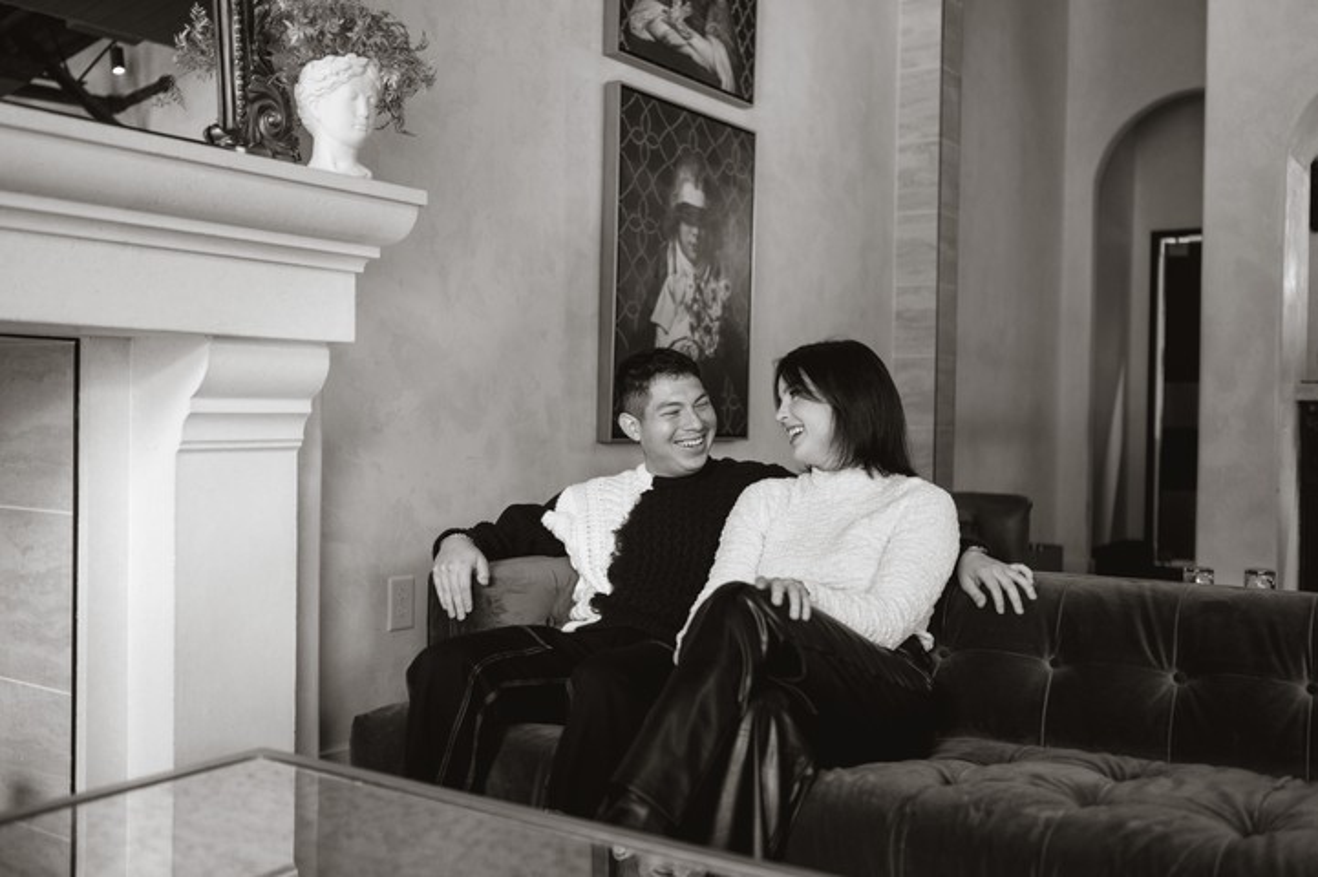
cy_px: 438
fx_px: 1359
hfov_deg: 51.7
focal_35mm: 37
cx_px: 642
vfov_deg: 35.8
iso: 800
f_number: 2
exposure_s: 1/250
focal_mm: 35
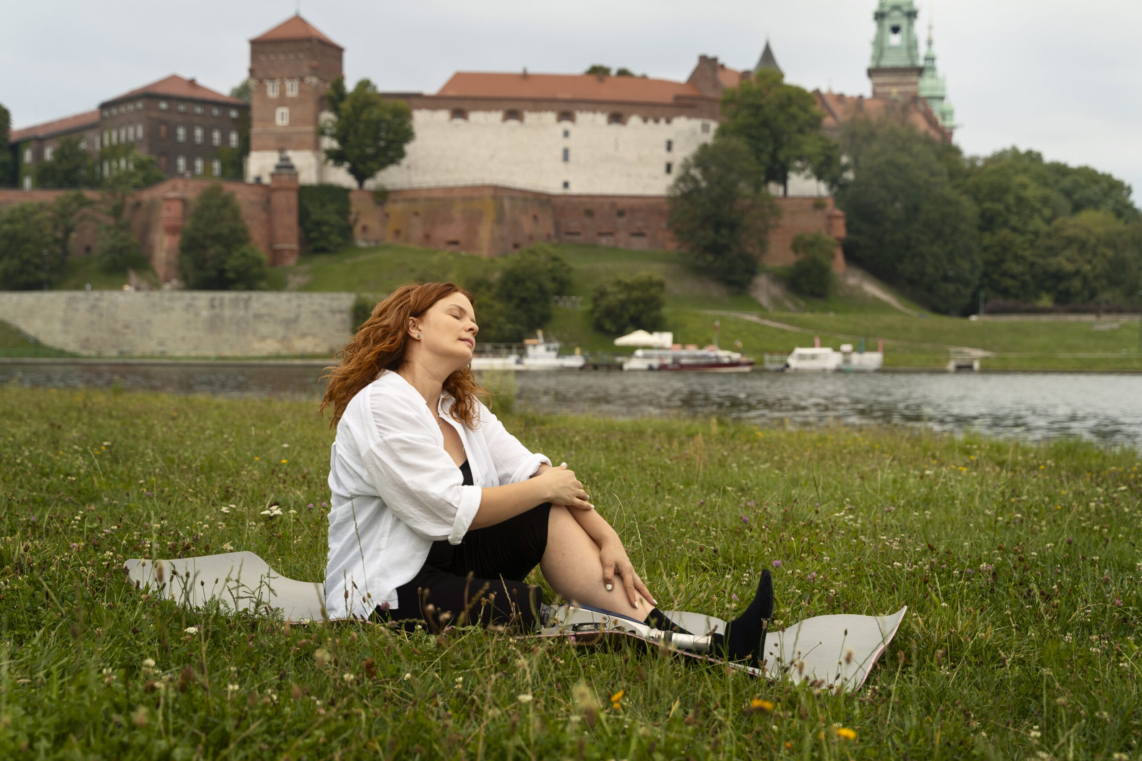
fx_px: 1523
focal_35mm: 48
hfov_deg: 41.1
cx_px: 571
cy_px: 380
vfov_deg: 28.1
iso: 200
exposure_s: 1/500
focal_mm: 48
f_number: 4
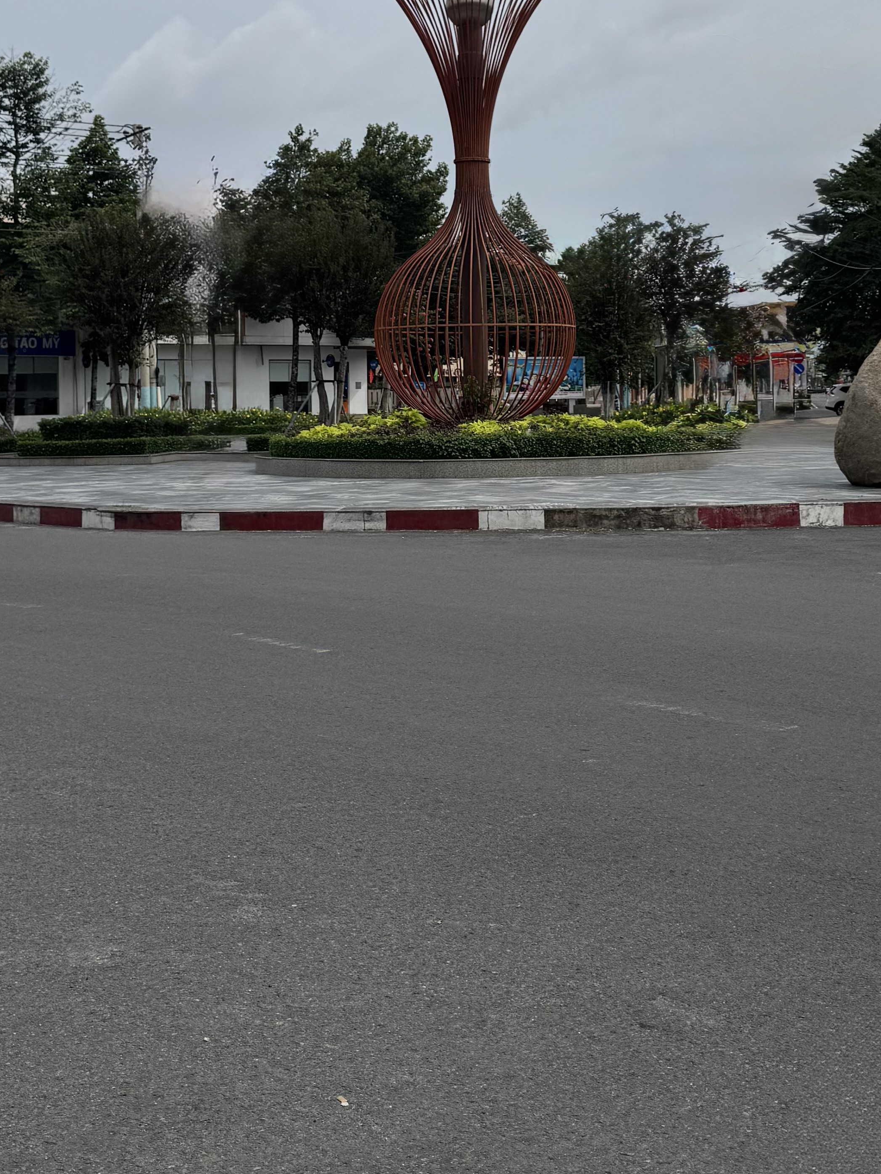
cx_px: 456
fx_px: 1663
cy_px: 363
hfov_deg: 29.7
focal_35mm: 49
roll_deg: +0.8
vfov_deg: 38.3
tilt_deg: +1.6
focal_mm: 6.76
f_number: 1.78
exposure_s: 1/9009
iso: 80
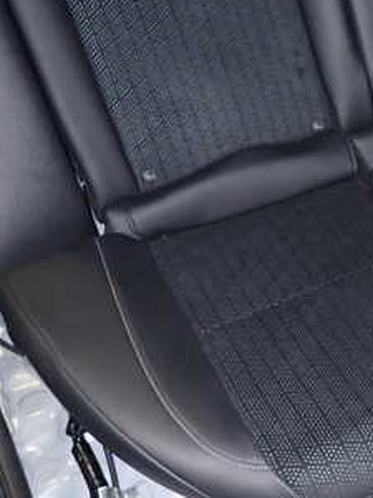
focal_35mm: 50
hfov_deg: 25.8
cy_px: 261
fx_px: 718
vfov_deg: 38.2
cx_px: 458
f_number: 2
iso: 400
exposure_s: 1/30
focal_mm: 4.5
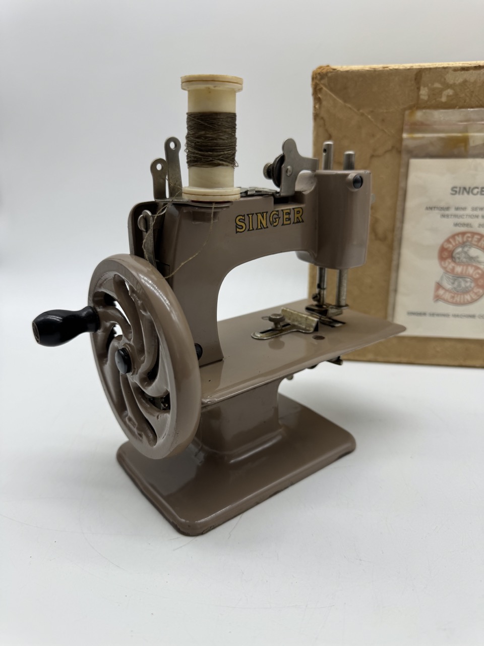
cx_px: 242
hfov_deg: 56.8
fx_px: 447
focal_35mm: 24
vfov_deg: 71.6
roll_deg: +1.4
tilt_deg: -19.5
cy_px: 323
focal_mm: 6.76
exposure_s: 1/482
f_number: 1.78
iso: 80
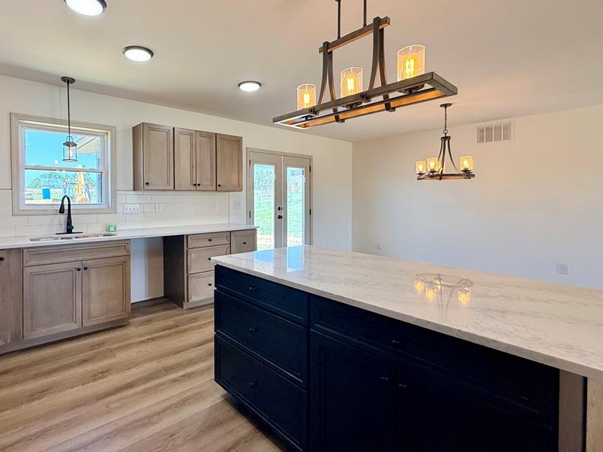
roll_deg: +0.1
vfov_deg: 71.4
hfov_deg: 86.0
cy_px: 204
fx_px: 314
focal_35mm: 18
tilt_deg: -1.1
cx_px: 225
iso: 125
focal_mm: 2.22
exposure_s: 1/120
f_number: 2.2
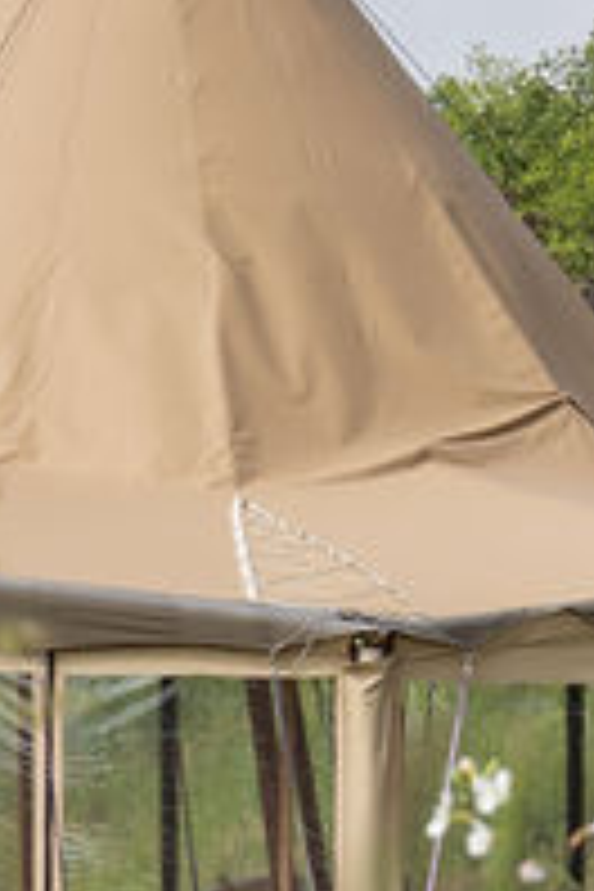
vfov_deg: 9.3
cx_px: -54
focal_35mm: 221
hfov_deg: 6.2
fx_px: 5469
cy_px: 308
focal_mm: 42
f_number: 9
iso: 100
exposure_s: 1/125
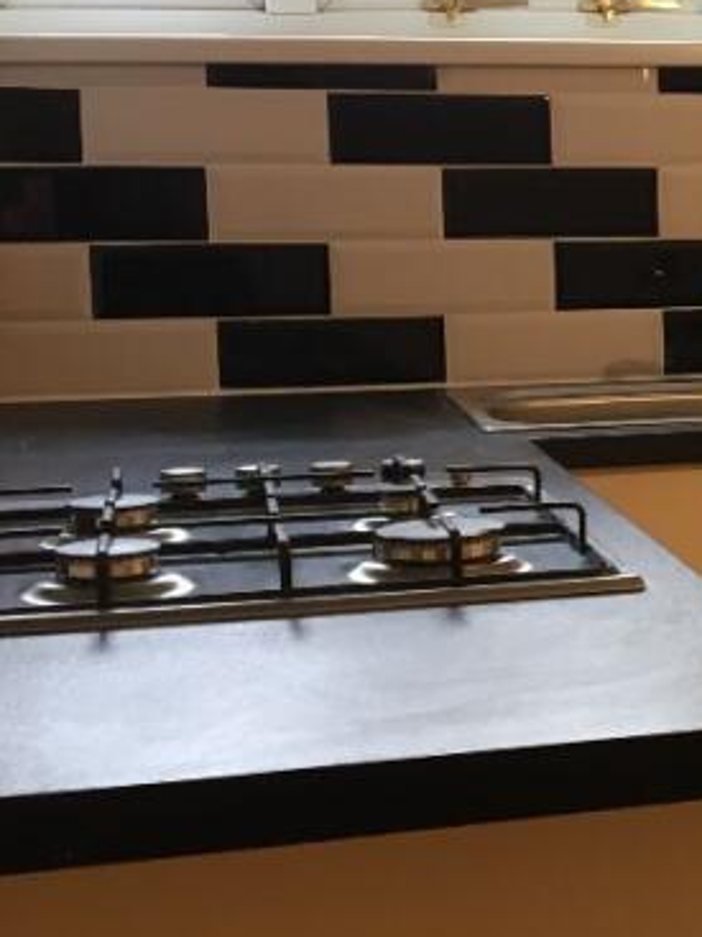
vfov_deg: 24.1
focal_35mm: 81
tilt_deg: -7.4
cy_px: 457
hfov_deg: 16.9
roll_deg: +0.0
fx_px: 2191
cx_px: 978
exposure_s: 1/33
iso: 100
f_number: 2.2
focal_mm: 4.15
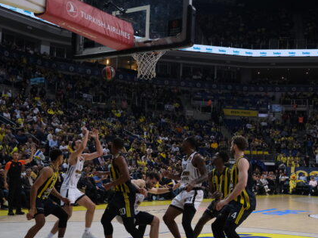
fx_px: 441
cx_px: 185
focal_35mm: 48
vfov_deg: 30.2
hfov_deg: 39.6
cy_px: 135
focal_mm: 23.5
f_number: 4
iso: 2500
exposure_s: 1/500
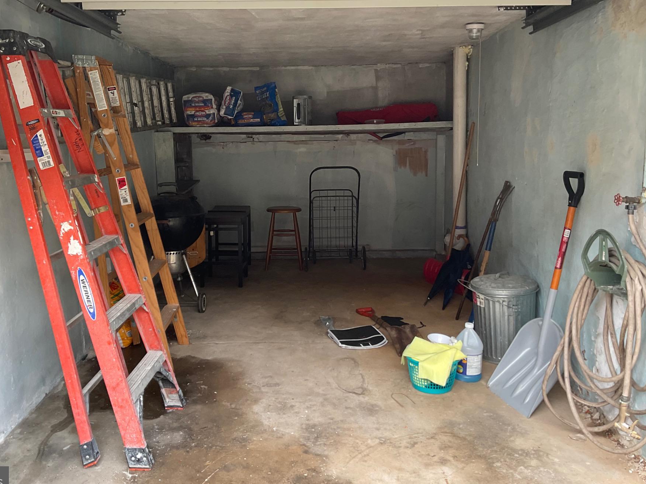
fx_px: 634
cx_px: 295
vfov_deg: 41.7
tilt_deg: -8.3
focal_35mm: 34
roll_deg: +1.0
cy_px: 213
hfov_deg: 53.9
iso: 20
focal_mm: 3
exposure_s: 1/120
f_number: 1.8
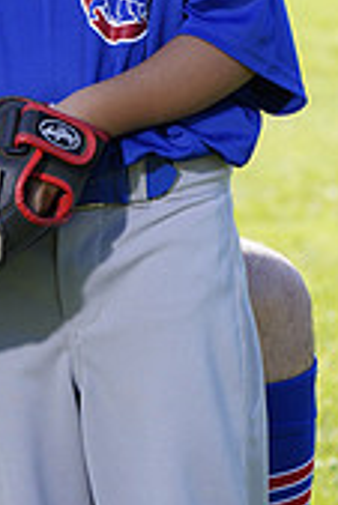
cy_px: -173
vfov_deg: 5.4
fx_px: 5340
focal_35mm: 380
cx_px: -187
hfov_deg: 3.6
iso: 100
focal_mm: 111
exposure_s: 1/250
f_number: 5
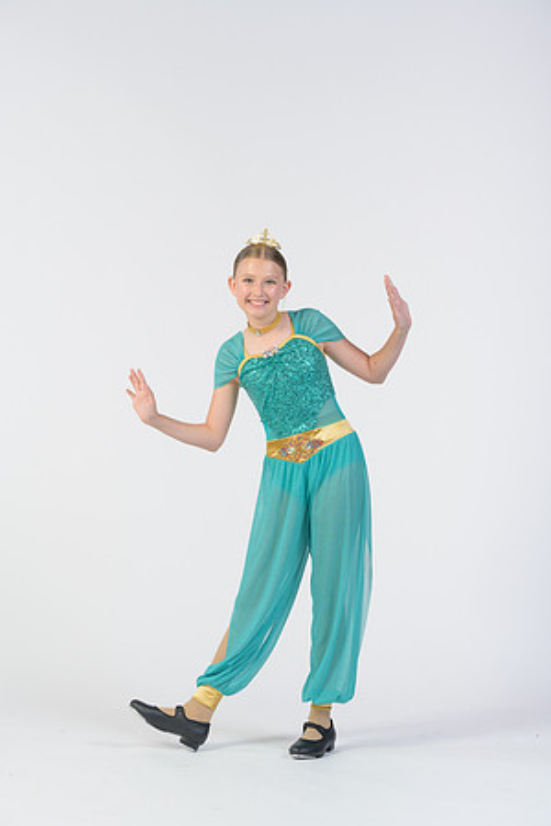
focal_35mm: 101
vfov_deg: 20.2
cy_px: 413
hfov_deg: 13.6
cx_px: 276
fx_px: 2319
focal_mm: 101
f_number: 6.3
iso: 400
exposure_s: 1/160
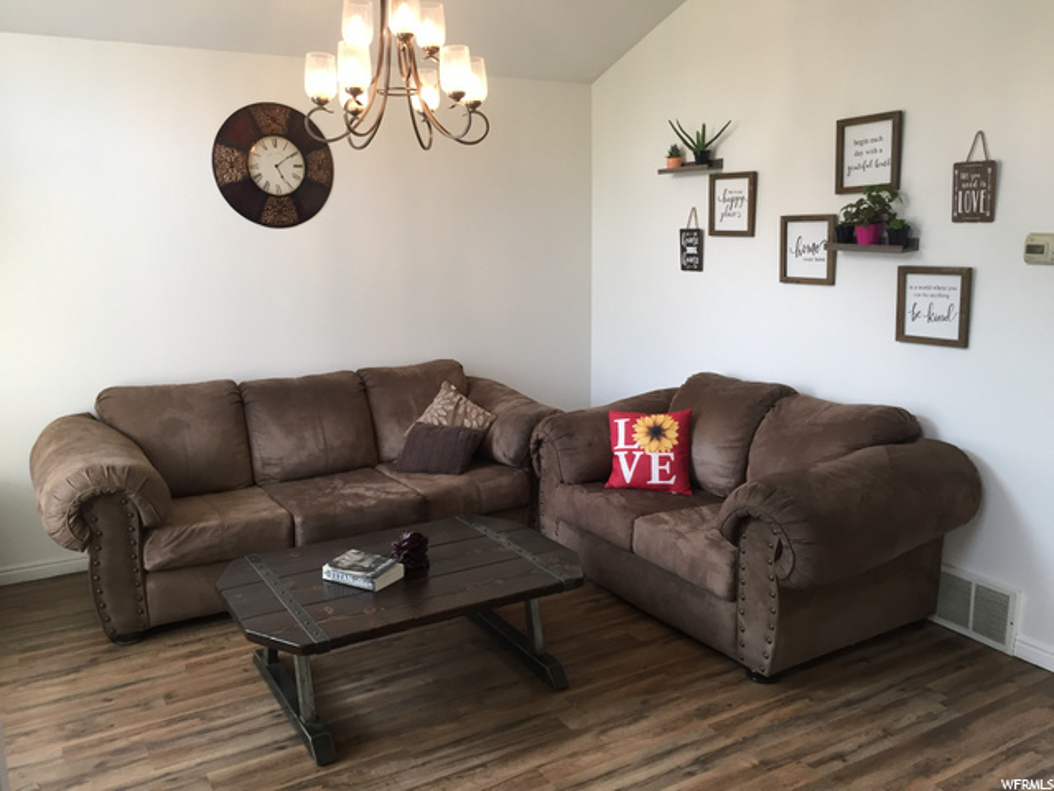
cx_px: 527
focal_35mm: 29
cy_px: 396
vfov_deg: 48.2
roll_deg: -0.4
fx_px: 883
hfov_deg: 61.7
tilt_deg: -11.1
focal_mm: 4.15
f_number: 2.2
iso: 32
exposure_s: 1/30
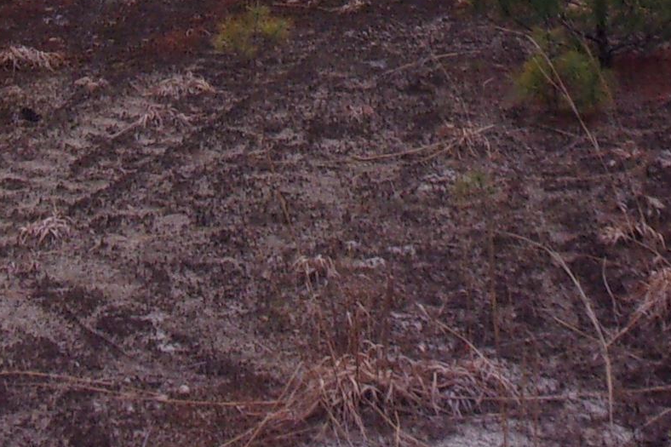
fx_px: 2721
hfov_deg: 14.1
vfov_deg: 8.7
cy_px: -527
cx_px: 363
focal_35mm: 146
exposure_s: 1/45
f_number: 11.8
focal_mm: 6.4
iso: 80
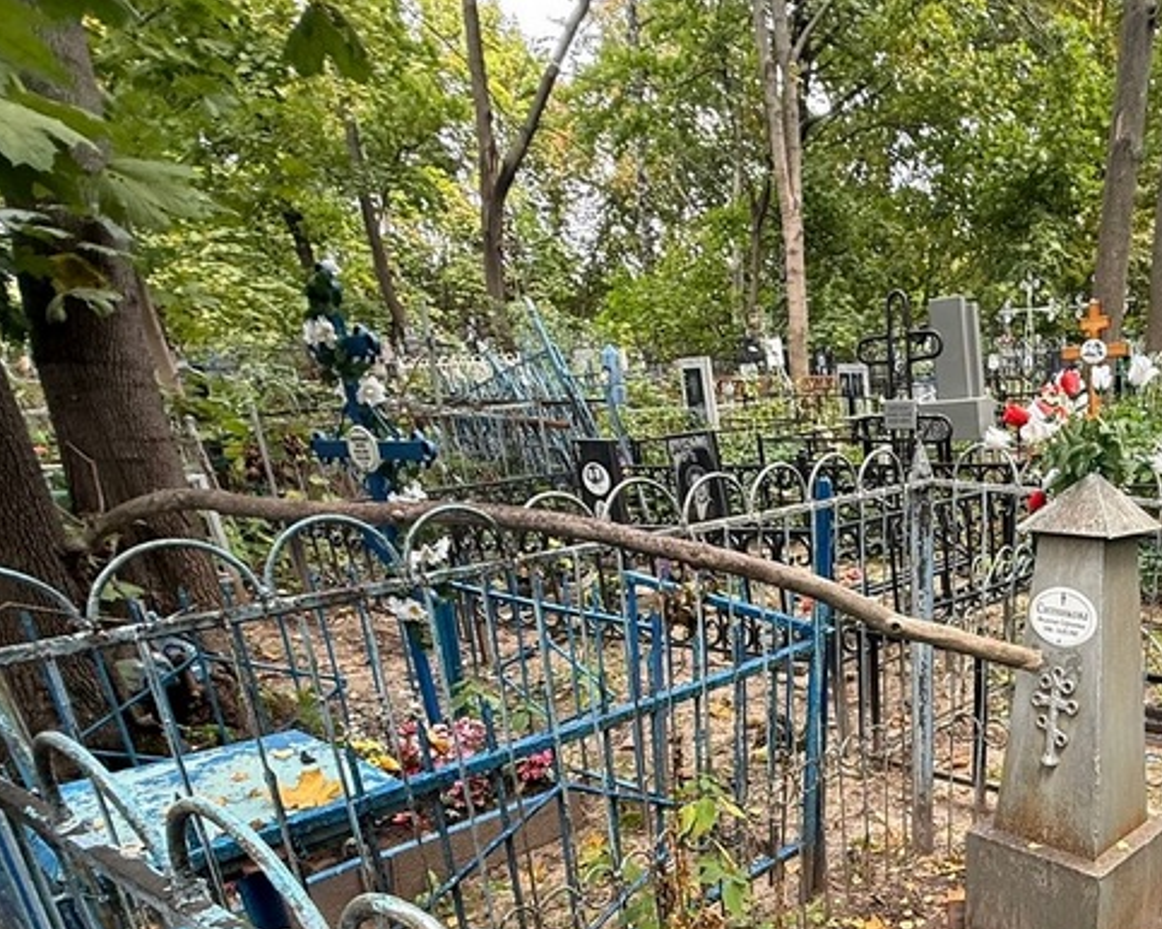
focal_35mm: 29
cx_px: 950
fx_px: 997
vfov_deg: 46.0
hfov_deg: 55.6
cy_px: 806
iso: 64
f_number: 2.2
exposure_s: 1/67
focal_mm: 2.22
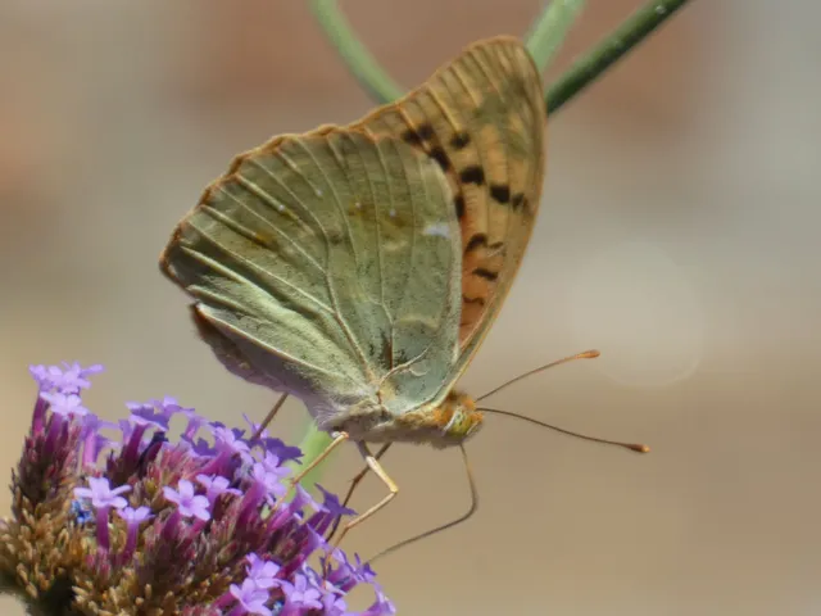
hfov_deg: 2.2
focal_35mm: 885
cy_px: 308
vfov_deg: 1.7
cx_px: 410
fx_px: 20990
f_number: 5.6
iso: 80
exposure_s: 1/160
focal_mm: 158.6
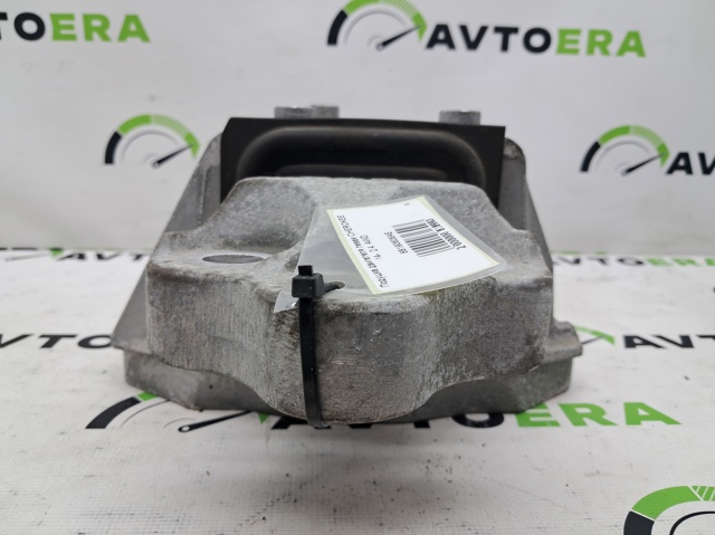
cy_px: 268
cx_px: 358
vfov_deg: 51.3
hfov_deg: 65.4
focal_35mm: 27
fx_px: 557
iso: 50
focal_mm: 4
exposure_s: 1/50
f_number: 1.8
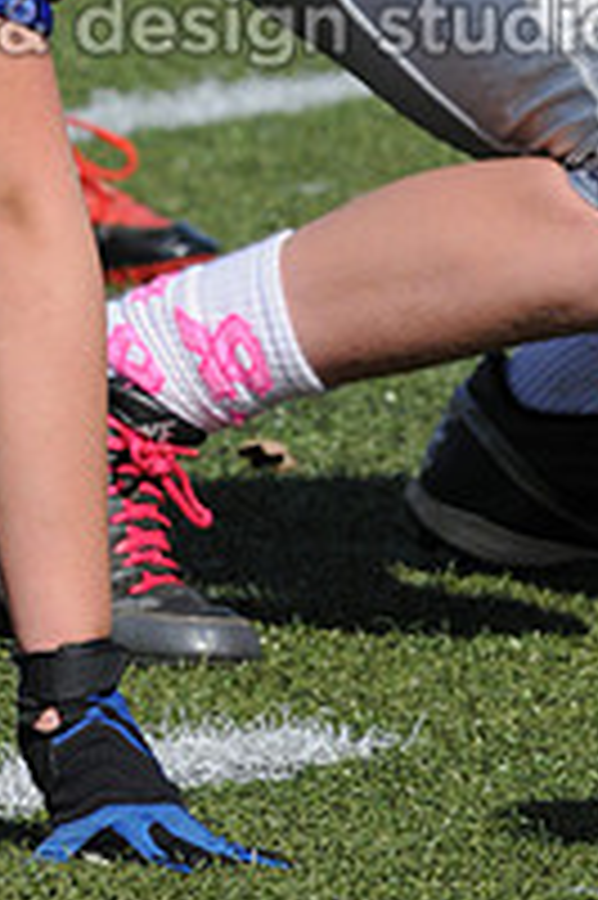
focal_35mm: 1304
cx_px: 11
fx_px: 32545
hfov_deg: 1.1
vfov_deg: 1.6
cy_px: -189
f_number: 10
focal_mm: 300
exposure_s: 1/500
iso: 200
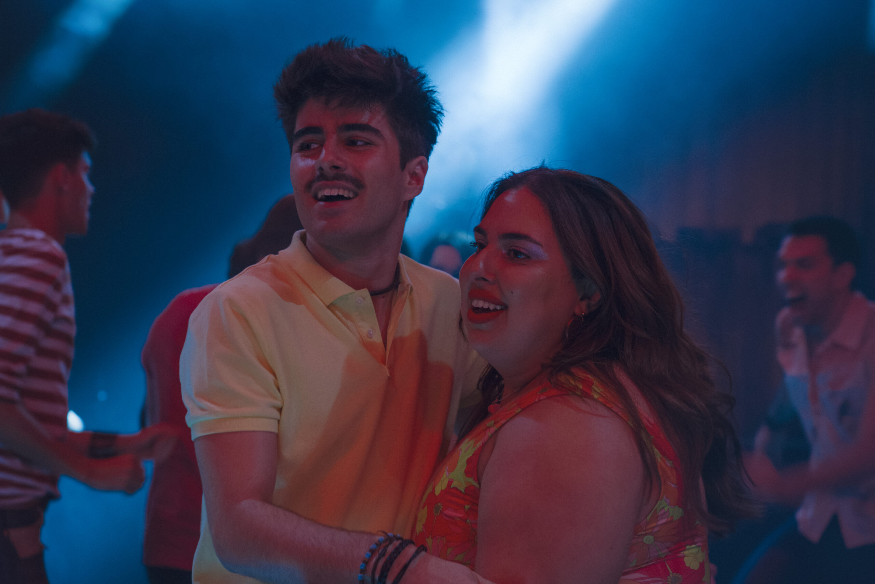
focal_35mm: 70
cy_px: 292
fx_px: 1701
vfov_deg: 19.5
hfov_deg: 28.8
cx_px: 438
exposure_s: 1/100
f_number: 4
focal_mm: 70
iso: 1600
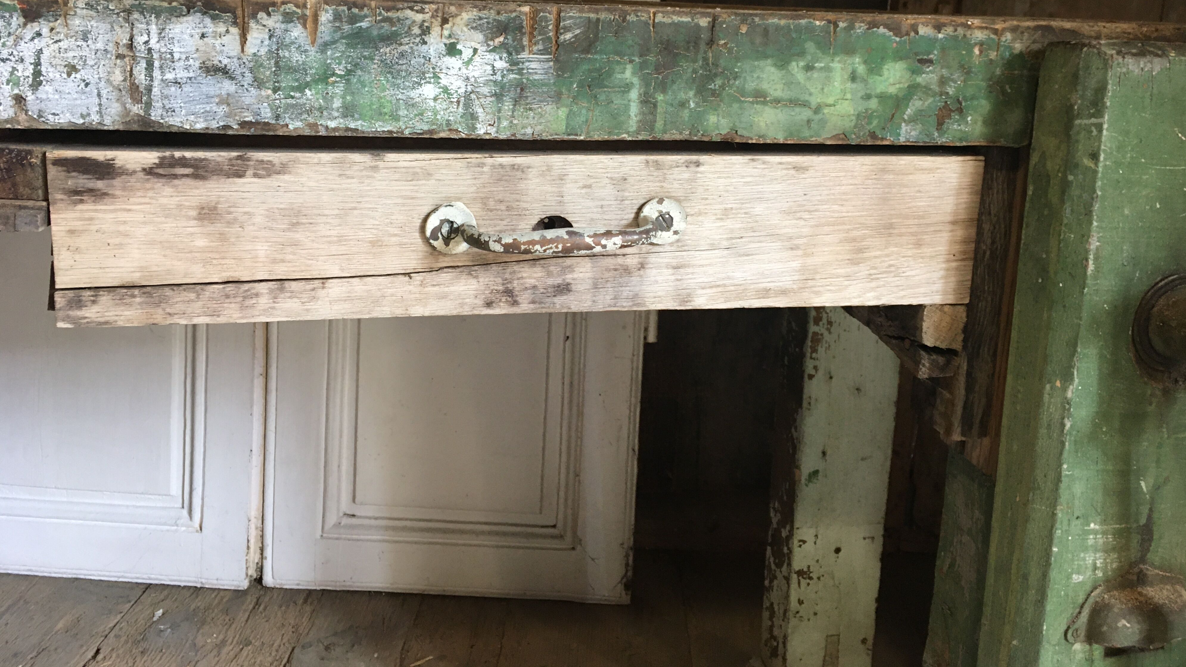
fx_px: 1006
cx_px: 591
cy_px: 218
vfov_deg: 36.3
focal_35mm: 32
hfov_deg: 61.0
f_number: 2.2
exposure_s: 1/33
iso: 125
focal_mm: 4.15
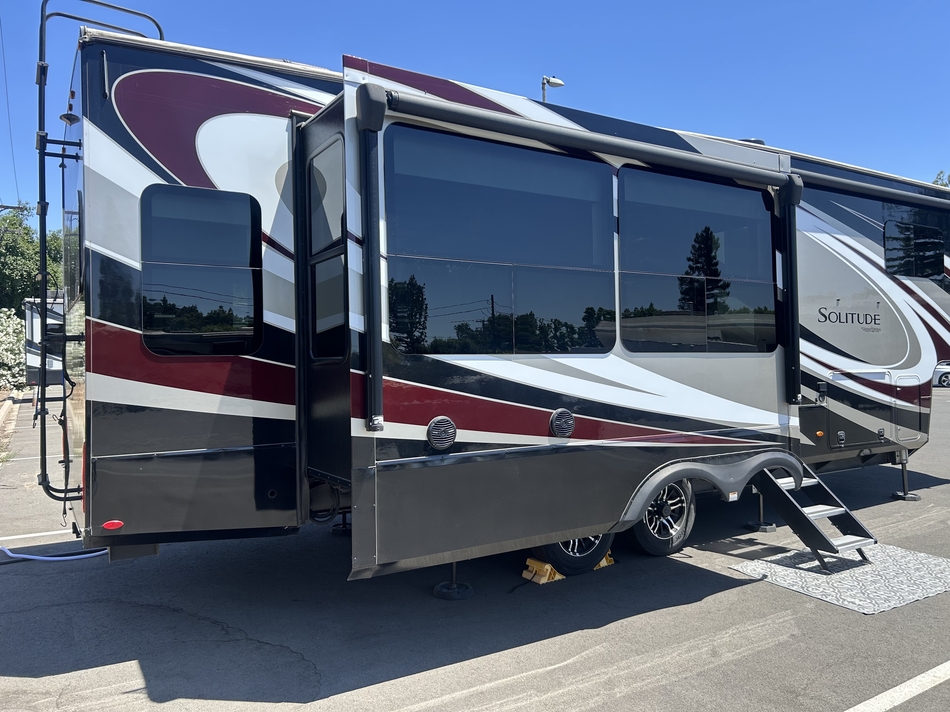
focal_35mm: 26
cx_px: 475
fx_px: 714
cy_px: 356
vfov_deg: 53.1
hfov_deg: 67.3
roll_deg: -0.2
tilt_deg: +0.2
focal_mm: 5.7
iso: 50
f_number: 1.5
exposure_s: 1/1311
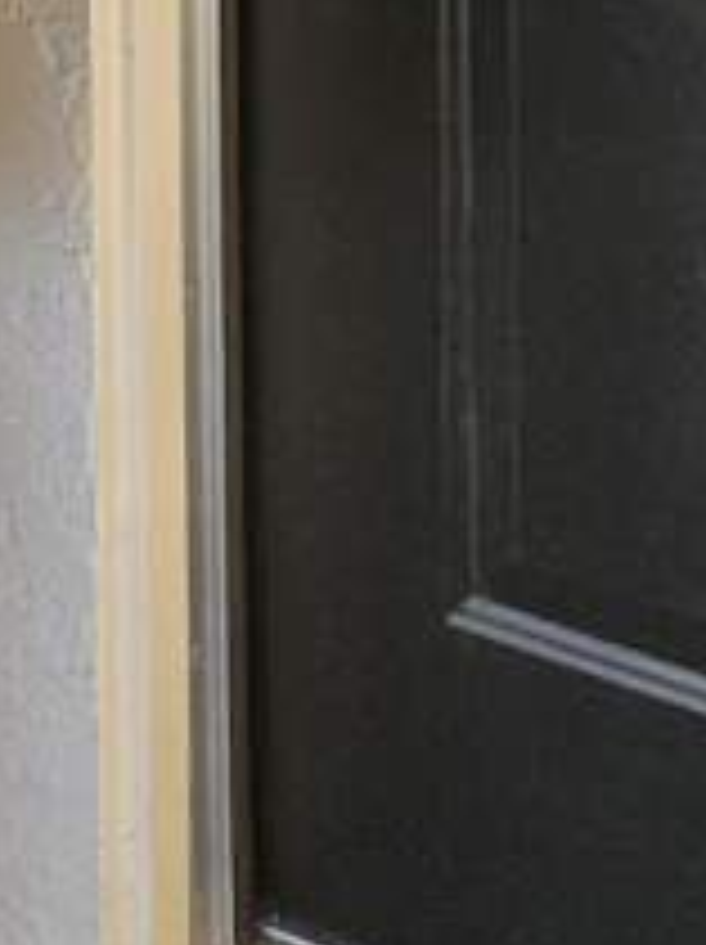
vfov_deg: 13.9
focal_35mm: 117
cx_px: 962
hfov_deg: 12.2
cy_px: -1030
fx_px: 3188
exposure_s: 1/359
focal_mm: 5.4
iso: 50
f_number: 1.8
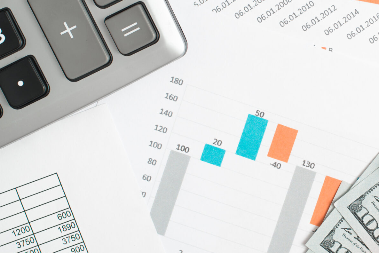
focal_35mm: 108
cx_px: 331
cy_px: 91
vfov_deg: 12.7
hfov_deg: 18.6
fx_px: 1137
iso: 100
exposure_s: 1/160
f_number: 5
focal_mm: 50
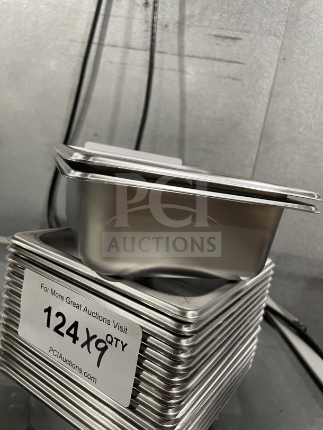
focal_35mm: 26
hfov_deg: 53.1
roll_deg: -9.1
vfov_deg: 67.3
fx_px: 323
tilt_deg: -8.5
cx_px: 162
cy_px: 215
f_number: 1.6
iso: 125
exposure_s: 1/62
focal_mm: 4.2
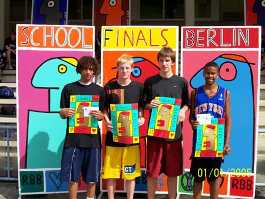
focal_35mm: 42
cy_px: 100
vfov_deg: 34.4
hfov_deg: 44.8
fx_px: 322
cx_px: 132
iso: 80
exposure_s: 1/448
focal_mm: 7
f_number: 5.6
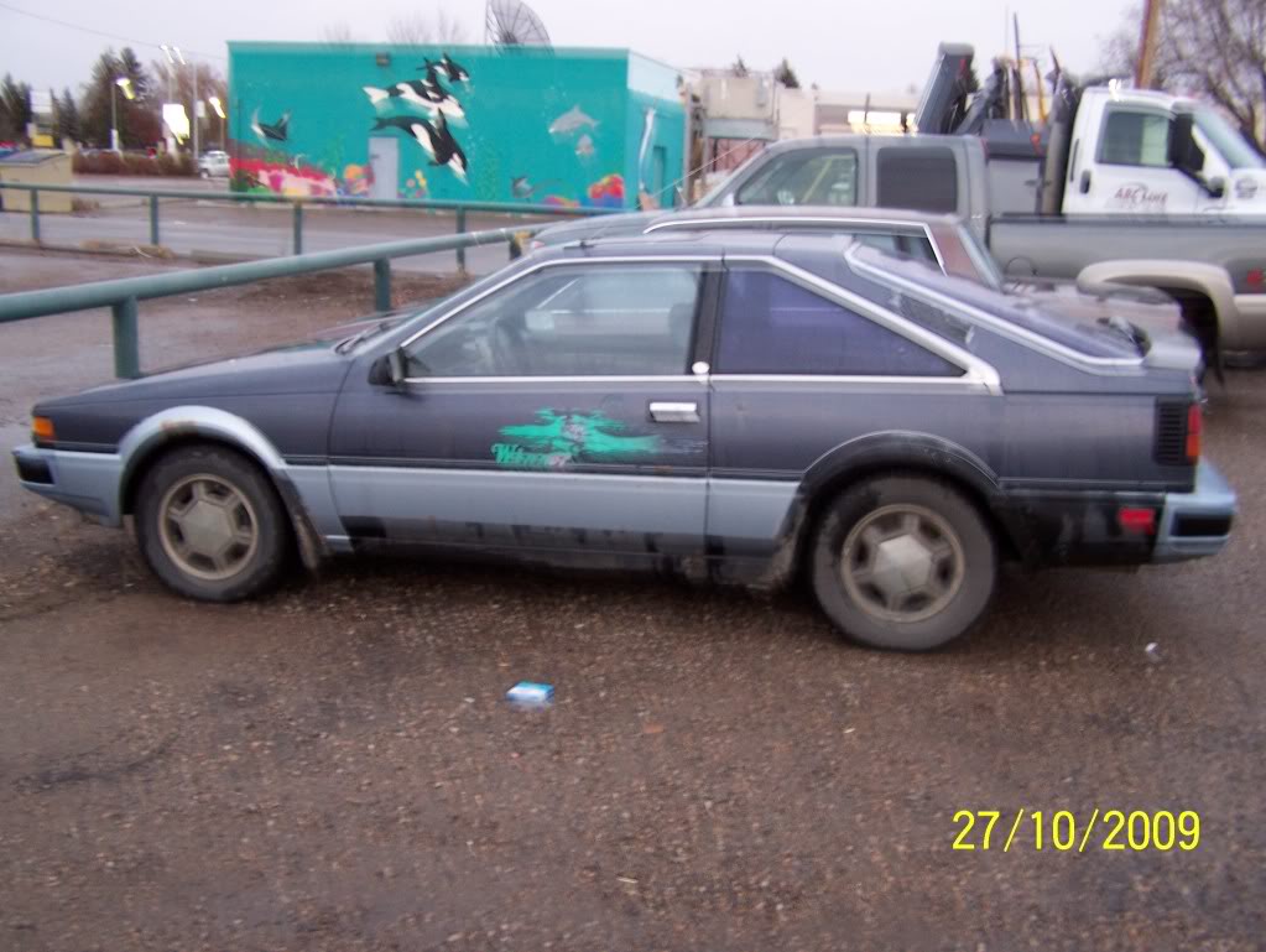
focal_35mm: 38
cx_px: 633
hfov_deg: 48.9
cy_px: 476
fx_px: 1391
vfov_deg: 37.8
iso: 80
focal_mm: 6.3
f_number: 2.8
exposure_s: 1/4
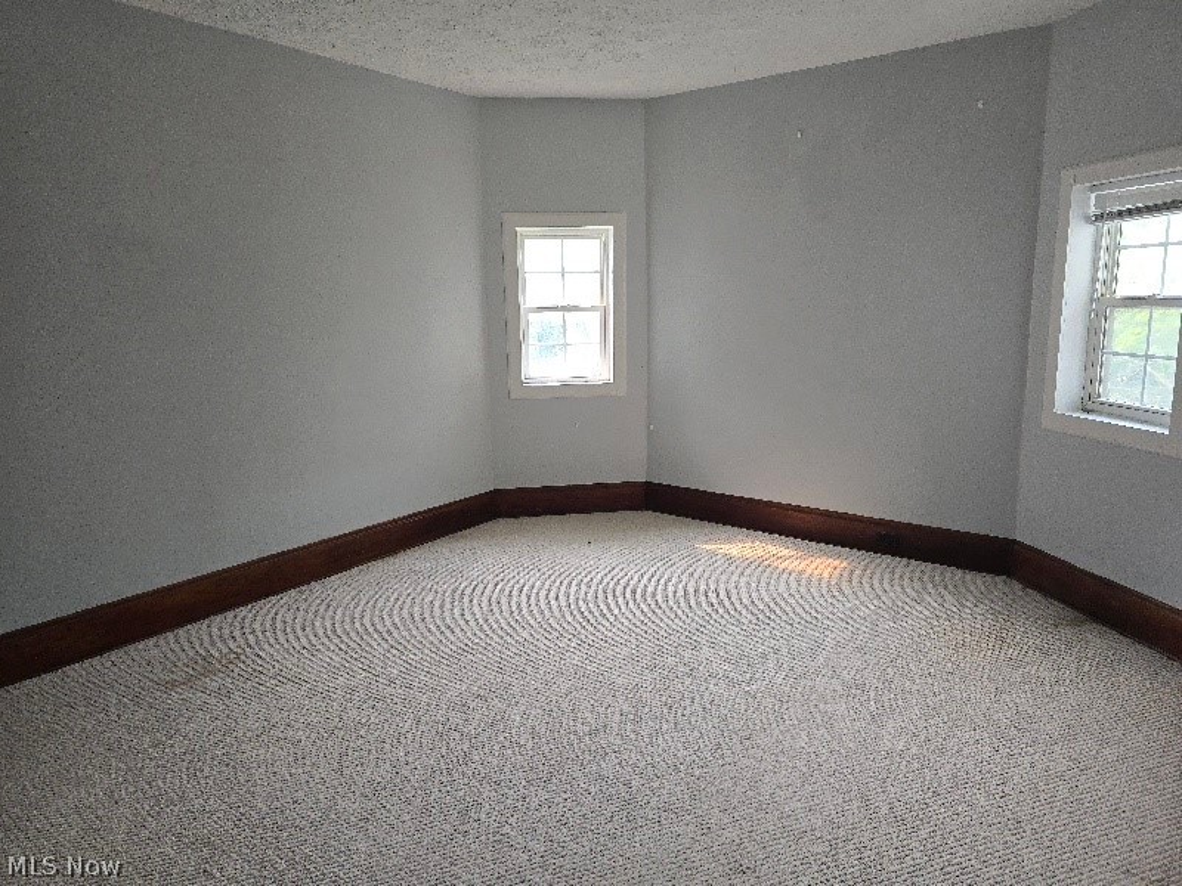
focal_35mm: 23
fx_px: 785
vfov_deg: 58.9
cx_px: 591
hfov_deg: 73.9
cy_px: 443
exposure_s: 1/182
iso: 160
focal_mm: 6.3
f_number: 1.7
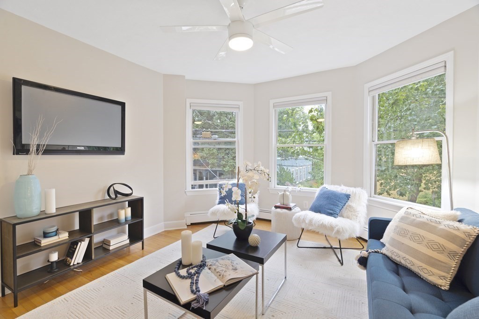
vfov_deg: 73.8
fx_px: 213
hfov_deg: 96.7
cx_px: 240
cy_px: 160
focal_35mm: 16
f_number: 8
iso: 250
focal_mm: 16
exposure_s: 1/1.25
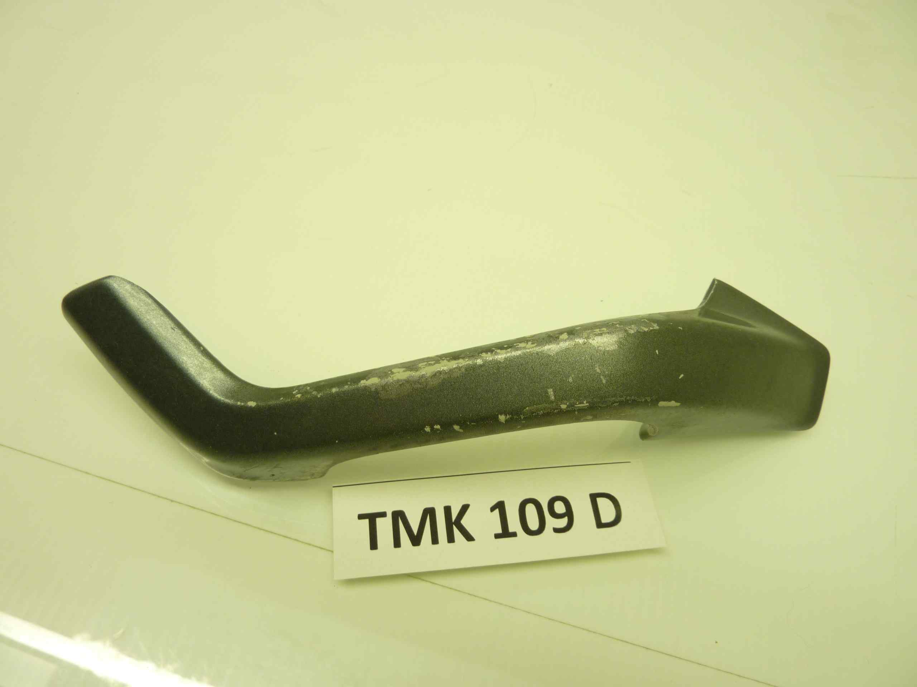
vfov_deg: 54.9
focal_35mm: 25
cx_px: 458
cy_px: 344
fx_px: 662
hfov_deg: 69.4
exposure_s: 1/30
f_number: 3.3
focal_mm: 4.1
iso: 80
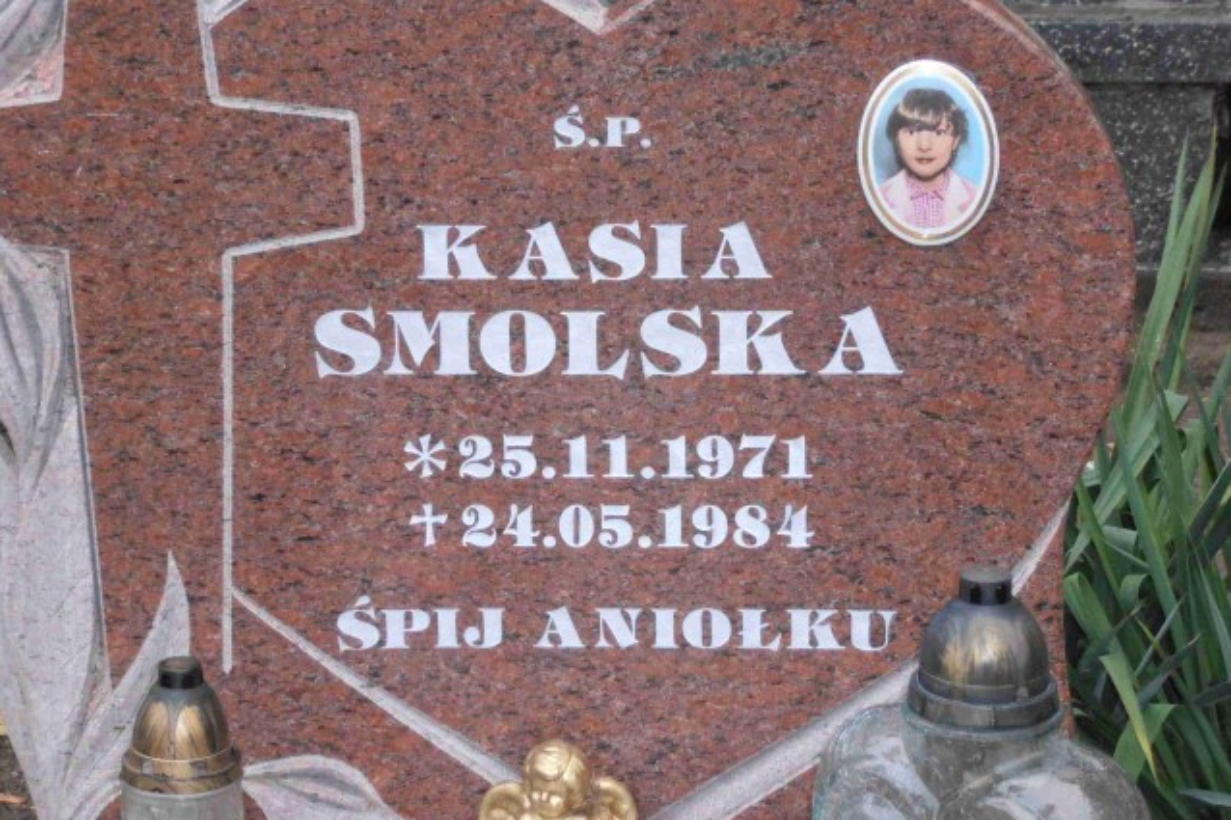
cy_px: 401
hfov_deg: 14.3
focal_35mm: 144
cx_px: 616
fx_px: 4922
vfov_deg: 9.5
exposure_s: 1/80
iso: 320
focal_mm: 24.39
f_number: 5.8
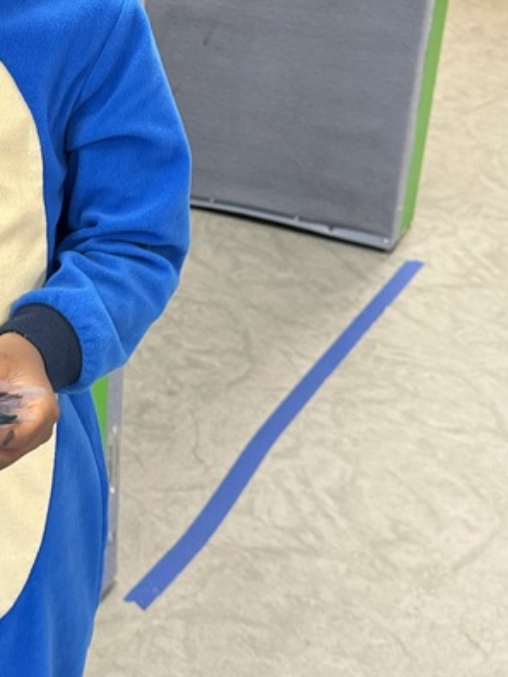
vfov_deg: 31.0
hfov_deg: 22.1
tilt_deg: -25.4
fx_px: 1213
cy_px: 243
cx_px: -74
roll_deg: +0.8
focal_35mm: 62
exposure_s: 1/44
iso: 250
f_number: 1.78
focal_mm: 6.86
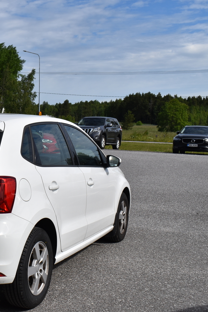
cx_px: -21
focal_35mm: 55
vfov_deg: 36.2
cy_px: 158
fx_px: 476
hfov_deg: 23.1
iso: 200
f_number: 9.5
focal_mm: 24
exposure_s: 1/1000
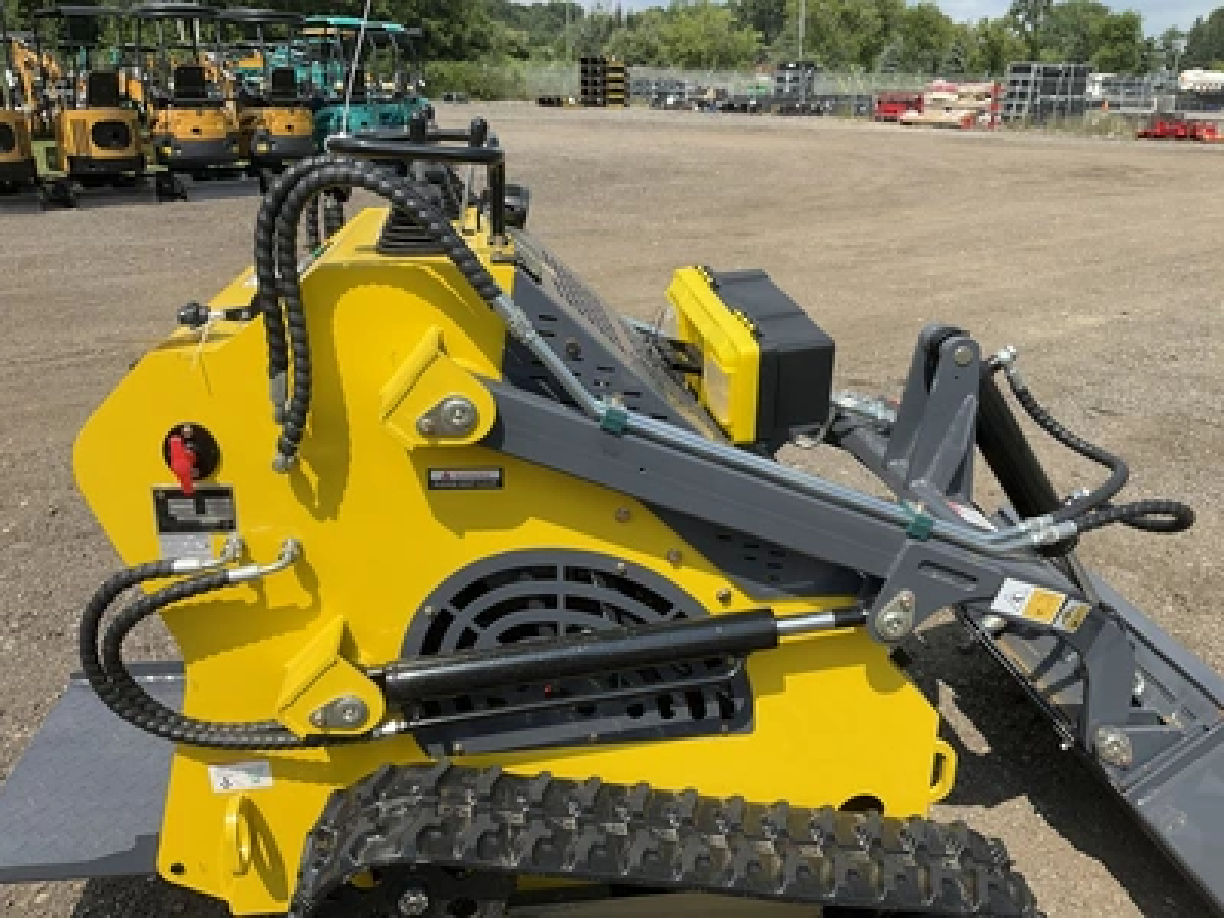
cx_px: 612
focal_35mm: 29
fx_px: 1025
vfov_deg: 48.2
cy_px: 459
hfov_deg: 61.7
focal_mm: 3
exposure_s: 1/1912
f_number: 1.8
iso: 25
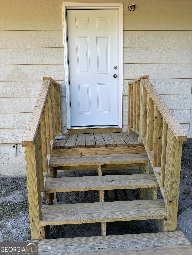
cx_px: 96
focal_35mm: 24
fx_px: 177
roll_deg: +0.5
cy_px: 128
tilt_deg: -8.4
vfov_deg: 71.6
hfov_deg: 56.8
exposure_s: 1/453
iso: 80
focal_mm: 6.76
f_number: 1.78
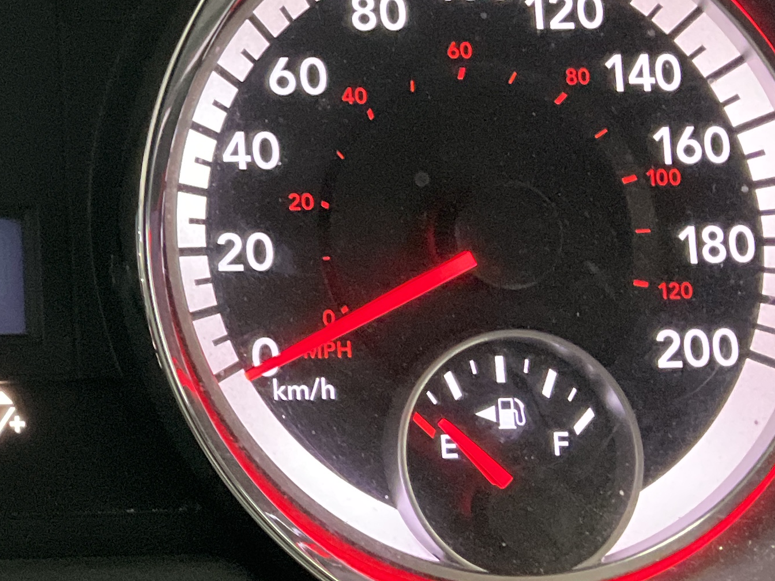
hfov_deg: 20.3
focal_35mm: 87
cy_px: 100
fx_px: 1948
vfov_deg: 16.8
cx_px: -266
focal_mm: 3
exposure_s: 1/30
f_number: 1.8
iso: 400
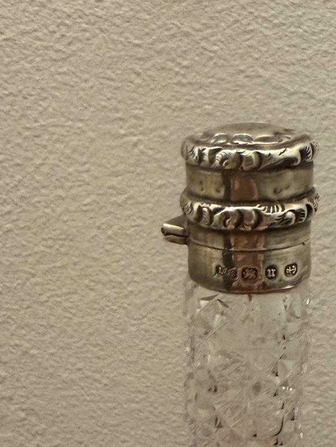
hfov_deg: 33.2
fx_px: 556
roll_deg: +1.3
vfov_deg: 41.7
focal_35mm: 43
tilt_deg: -16.5
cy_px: 365
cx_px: 237
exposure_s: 1/50
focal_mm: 2.22
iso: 500
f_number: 2.2
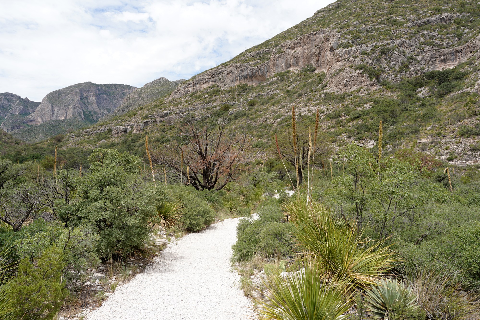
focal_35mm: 29
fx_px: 387
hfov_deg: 63.7
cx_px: 240
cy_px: 160
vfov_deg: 45.0
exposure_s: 1/100
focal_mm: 29
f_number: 11
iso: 100
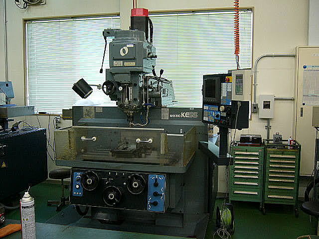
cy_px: 120
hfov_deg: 52.6
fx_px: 323
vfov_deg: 40.7
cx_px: 160
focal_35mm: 35
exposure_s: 1/25
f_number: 2.8
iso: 100
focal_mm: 5.8
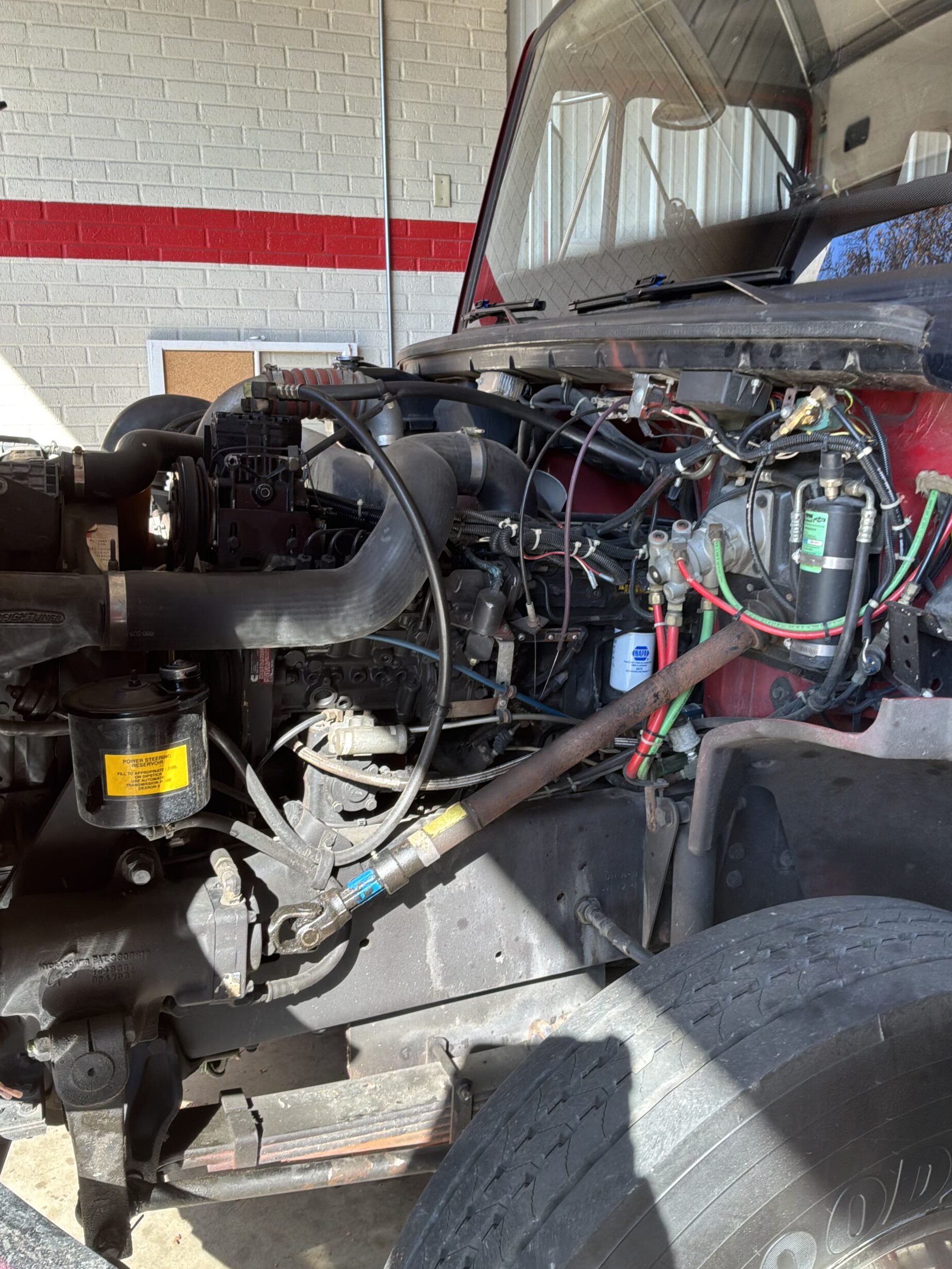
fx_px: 1063
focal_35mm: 29
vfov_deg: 61.7
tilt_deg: -13.0
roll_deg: +1.8
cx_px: 478
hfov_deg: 48.2
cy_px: 636
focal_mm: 3
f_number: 1.8
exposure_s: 1/120
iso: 20
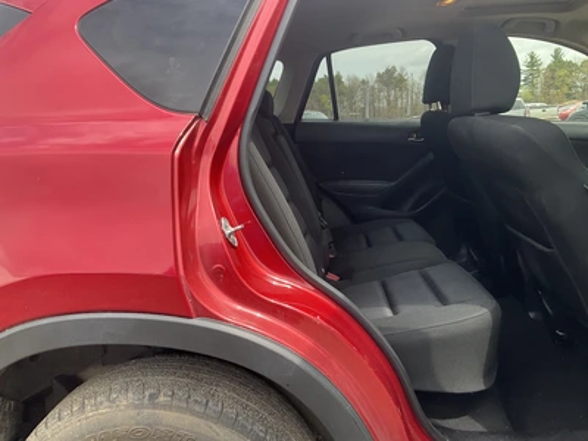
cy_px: 220
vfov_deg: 48.2
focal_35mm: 29
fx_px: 493
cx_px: 294
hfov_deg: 61.7
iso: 25
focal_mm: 3
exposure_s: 1/289
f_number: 1.8
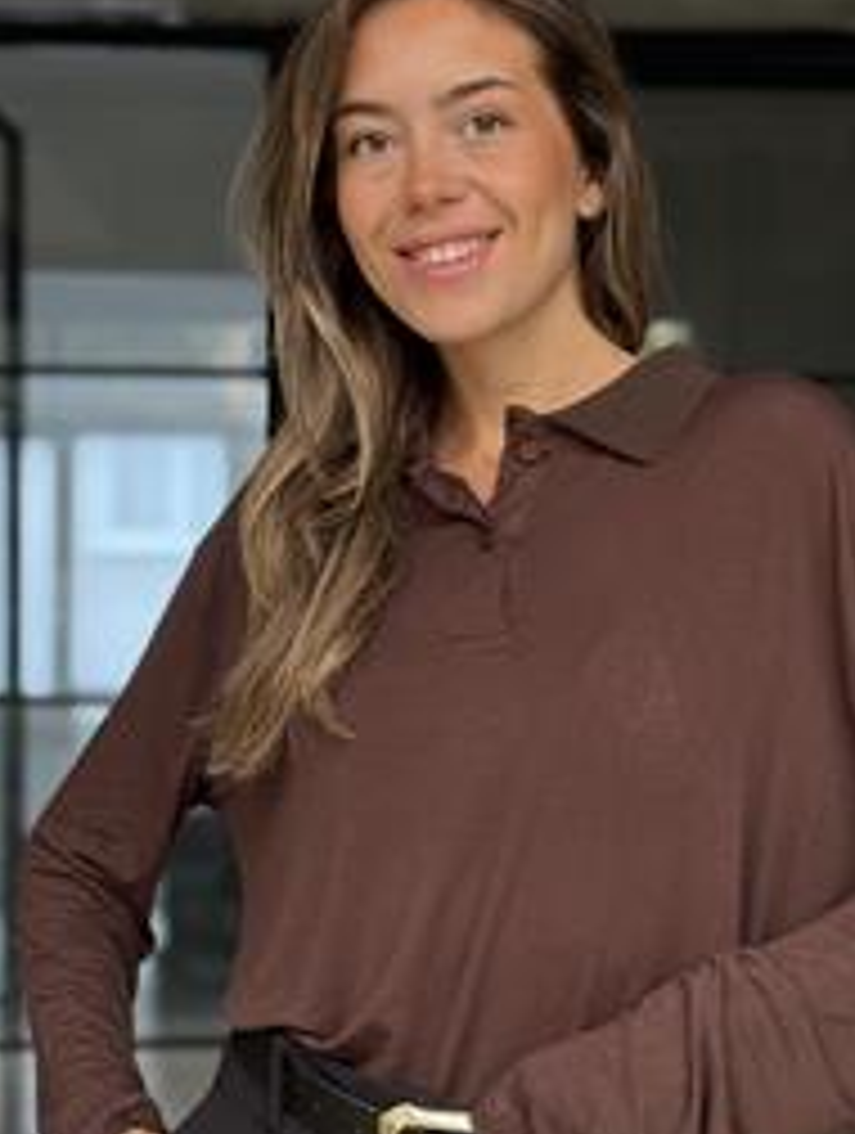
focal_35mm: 81
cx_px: 500
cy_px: 616
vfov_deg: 24.1
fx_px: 2659
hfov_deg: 18.3
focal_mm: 6.76
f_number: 1.78
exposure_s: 1/75
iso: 100
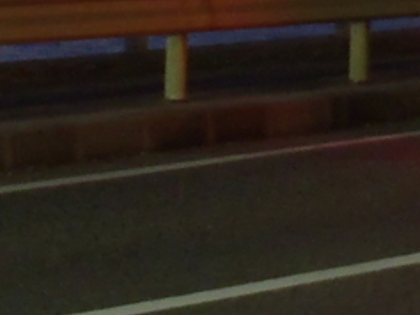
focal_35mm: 248
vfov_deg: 5.9
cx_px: 271
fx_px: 3011
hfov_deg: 8.0
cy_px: -219
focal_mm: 8.8
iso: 250
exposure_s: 1/4
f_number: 4.9
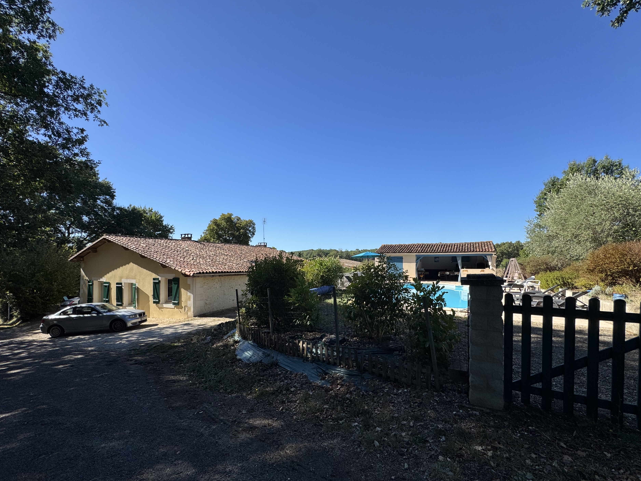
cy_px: 256
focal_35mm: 15
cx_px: 322
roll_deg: +0.0
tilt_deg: +1.4
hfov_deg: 98.2
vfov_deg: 81.6
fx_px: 278
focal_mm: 2.22
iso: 40
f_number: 2.2
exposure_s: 1/1420
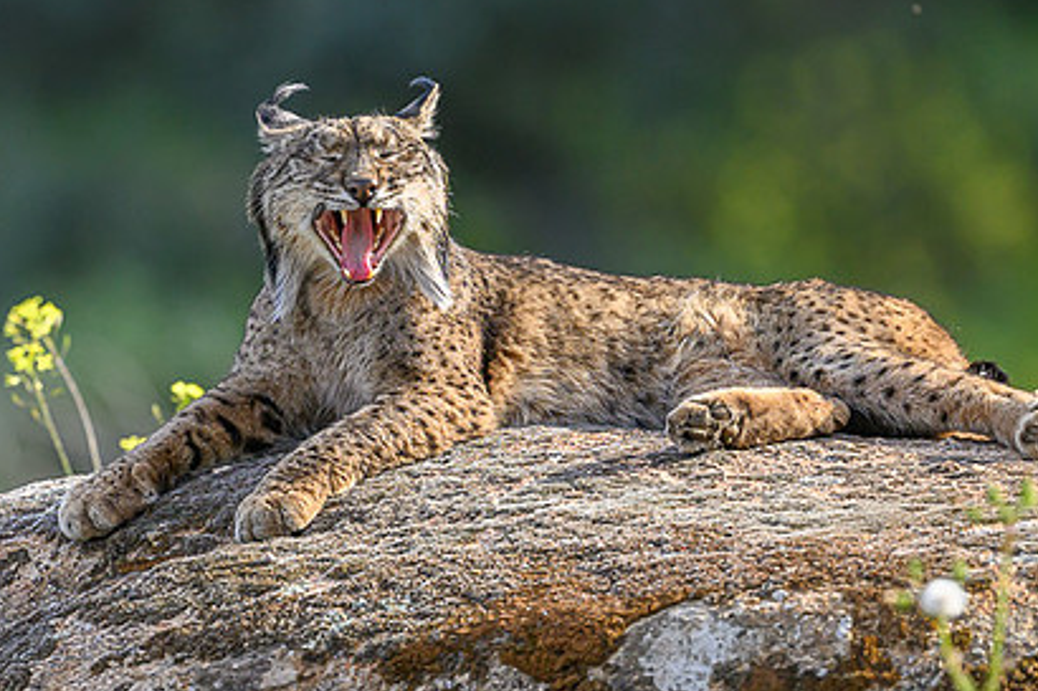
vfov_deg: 1.5
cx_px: 237
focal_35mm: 914
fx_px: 26342
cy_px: 240
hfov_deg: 2.3
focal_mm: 400
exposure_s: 1/2000
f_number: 4
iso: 400
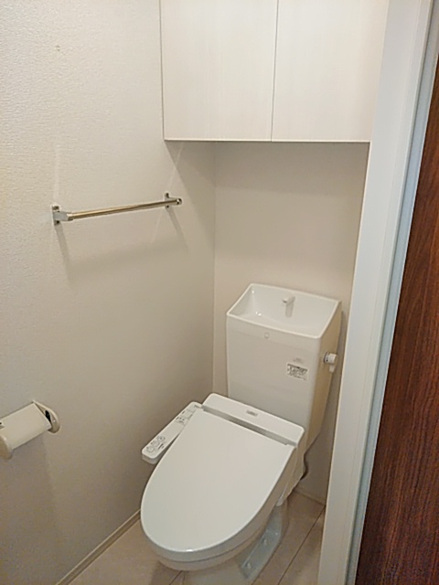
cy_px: 292
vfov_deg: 65.3
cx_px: 220
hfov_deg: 51.4
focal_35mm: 27
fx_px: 457
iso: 441
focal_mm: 3.46
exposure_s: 1/36.6
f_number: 2.2
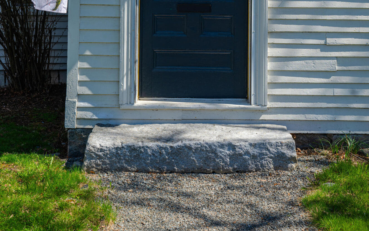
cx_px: 185
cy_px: -17
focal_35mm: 74
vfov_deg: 17.1
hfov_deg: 27.9
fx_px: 744
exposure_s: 1/320
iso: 125
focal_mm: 48
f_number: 6.3
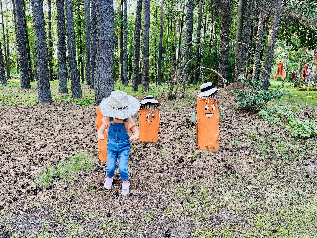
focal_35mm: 24
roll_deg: -0.9
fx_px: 220
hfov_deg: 71.6
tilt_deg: -11.3
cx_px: 158
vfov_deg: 56.8
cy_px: 119
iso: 160
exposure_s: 1/121
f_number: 1.78
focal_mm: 6.86
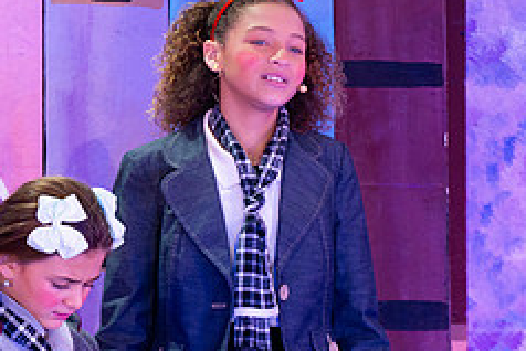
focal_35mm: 317
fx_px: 4634
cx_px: 75
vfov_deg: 4.3
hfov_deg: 6.5
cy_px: 328
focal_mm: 130
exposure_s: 1/60
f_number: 5
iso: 1000
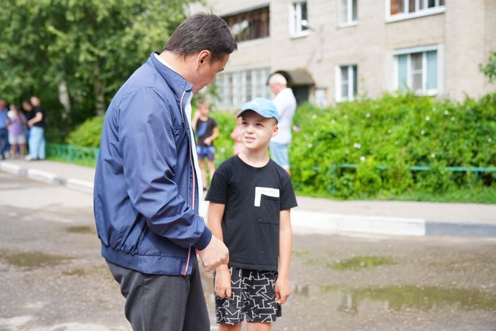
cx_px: 248
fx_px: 648
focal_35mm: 47
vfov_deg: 28.6
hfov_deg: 41.9
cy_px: 166
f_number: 3.2
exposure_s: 1/1600
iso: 400
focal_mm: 47
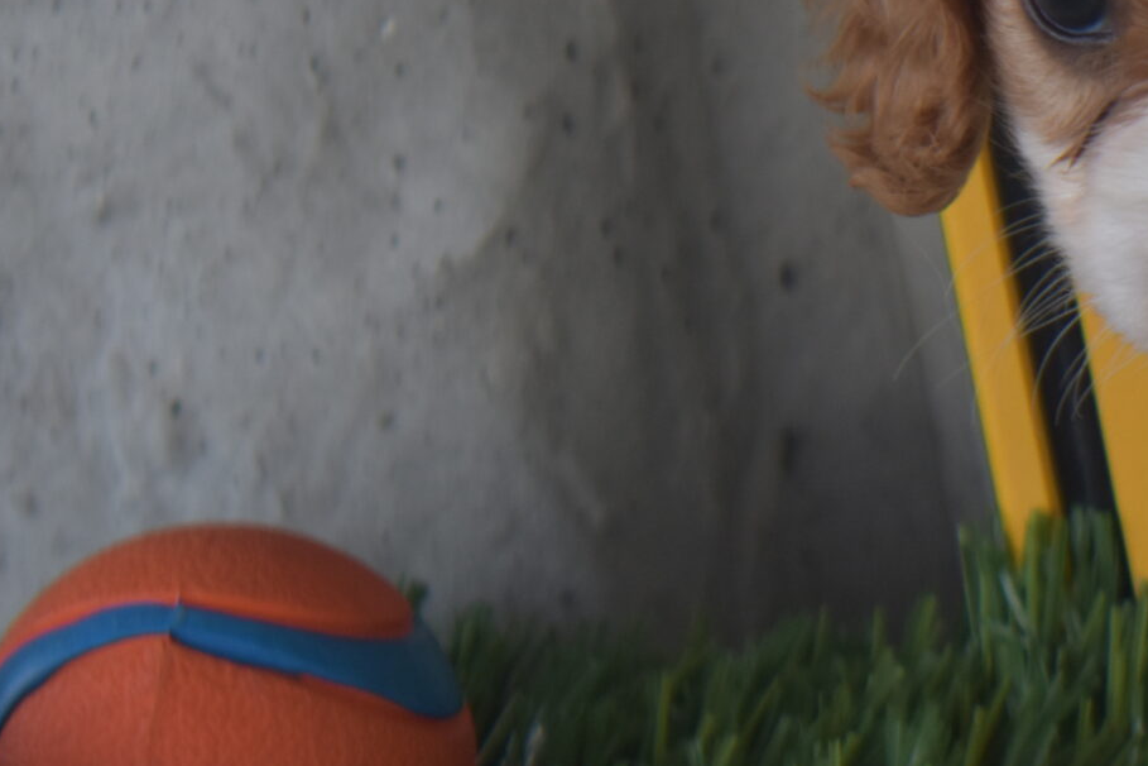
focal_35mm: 232
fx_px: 7411
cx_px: 1586
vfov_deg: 5.9
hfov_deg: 8.7
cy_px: 255
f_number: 5.6
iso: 400
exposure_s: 1/100
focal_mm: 55
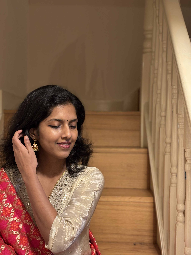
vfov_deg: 36.8
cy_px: 128
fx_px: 383
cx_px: 96
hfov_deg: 28.0
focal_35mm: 52
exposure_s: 1/33
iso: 200
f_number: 1.6
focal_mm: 5.96
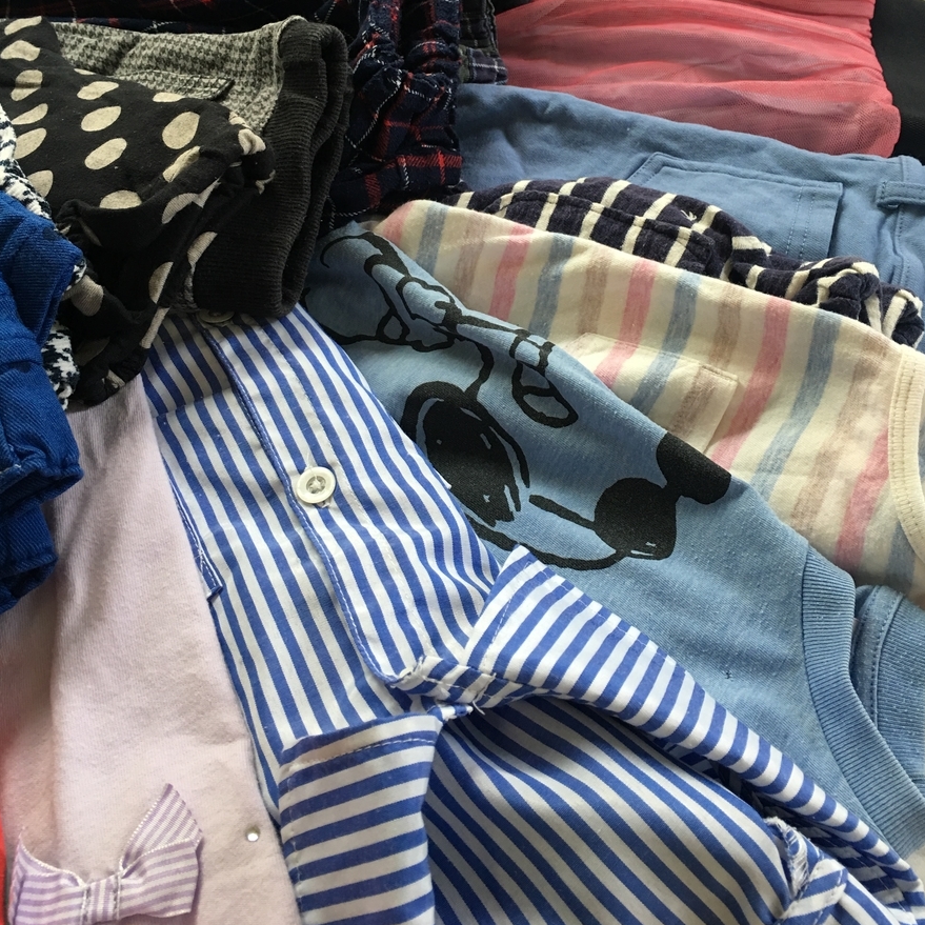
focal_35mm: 35
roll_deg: -0.4
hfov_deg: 47.2
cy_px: 305
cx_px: 471
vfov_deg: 46.4
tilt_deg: -44.8
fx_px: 1058
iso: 40
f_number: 2.2
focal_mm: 4.15
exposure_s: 1/15
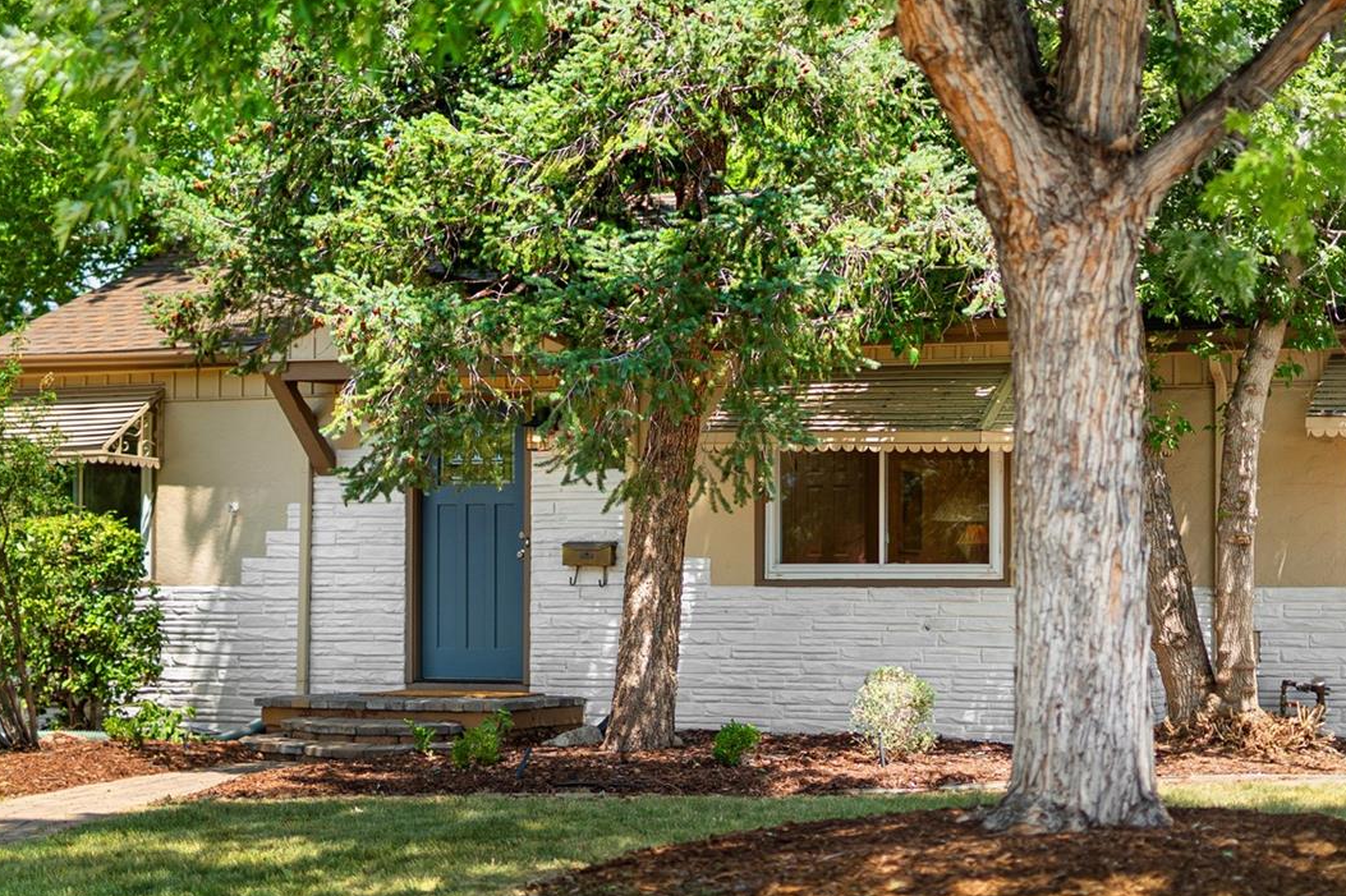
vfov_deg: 17.9
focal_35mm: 76
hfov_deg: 26.6
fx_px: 2840
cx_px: 803
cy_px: 529
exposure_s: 1/2500
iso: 100
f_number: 1.4
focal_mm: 50
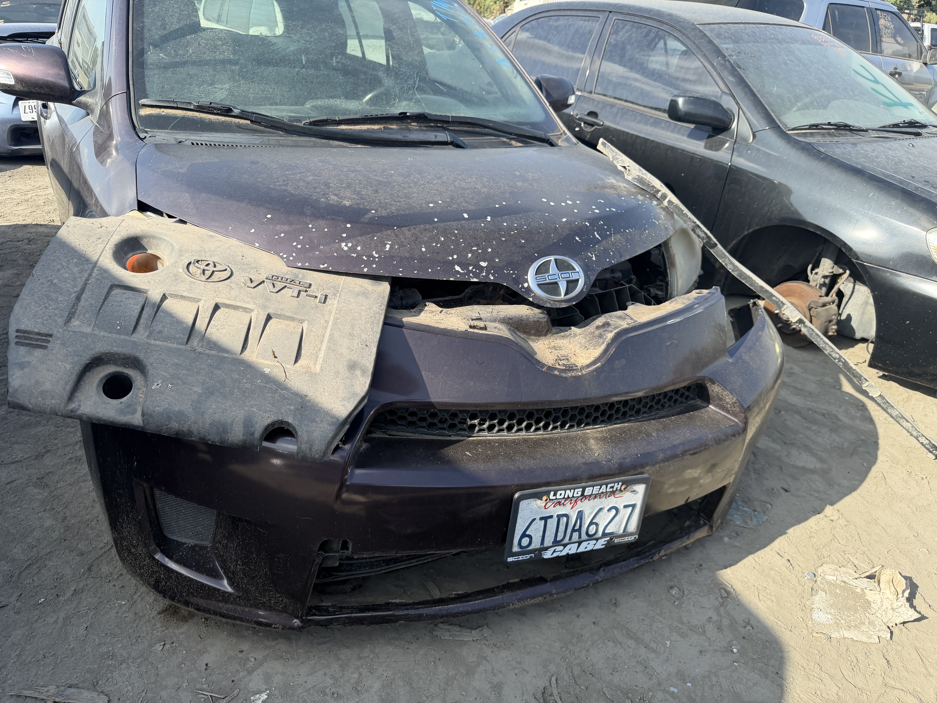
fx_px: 650
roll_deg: -0.7
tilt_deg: -22.3
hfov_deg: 71.6
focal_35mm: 24
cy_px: 352
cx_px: 468
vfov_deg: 56.8
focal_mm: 6.76
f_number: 1.78
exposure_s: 1/2053
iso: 100
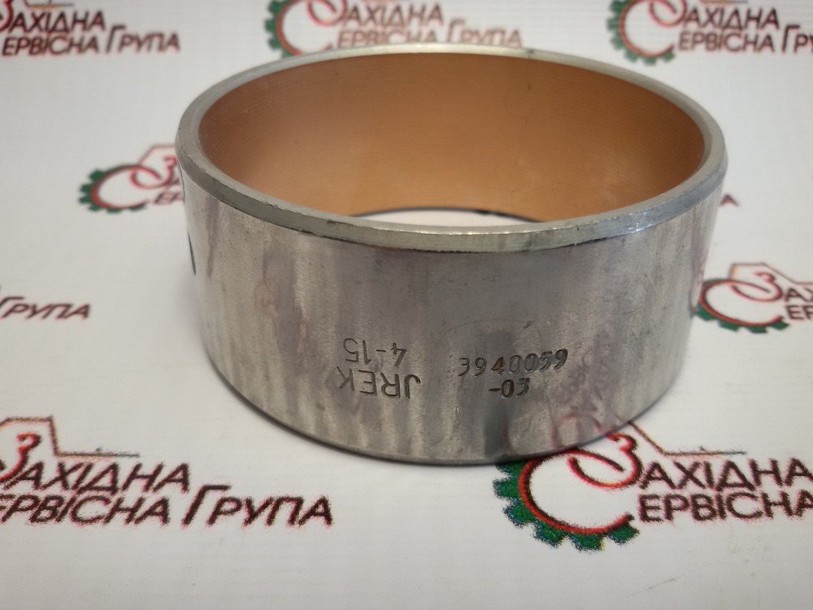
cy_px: 305
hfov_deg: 58.4
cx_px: 406
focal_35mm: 31
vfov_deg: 45.4
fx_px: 728
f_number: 2.4
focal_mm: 2.93
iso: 50
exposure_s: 1/100
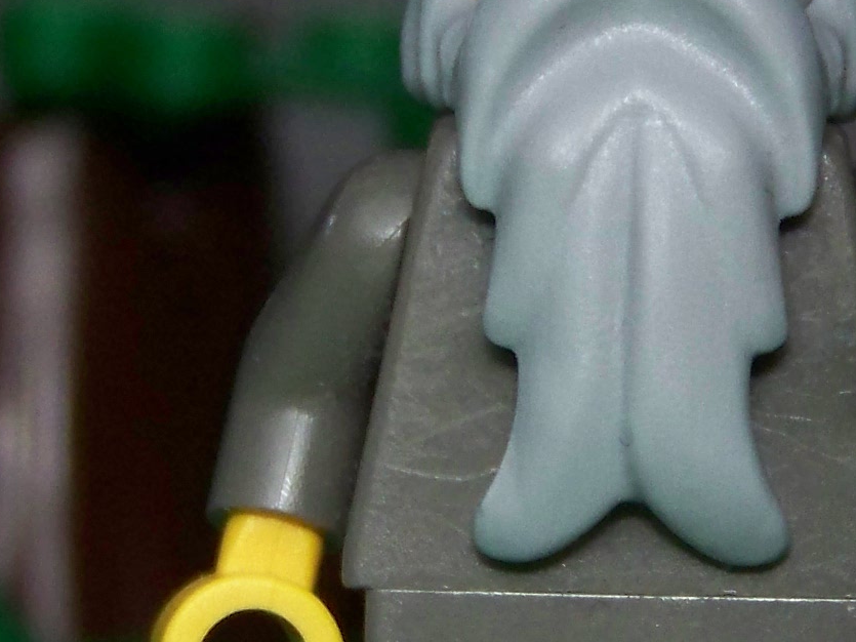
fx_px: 7096
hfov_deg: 6.9
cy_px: 314
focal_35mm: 287
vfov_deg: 5.2
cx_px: 649
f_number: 3.2
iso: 200
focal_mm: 13.2
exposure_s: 1/30
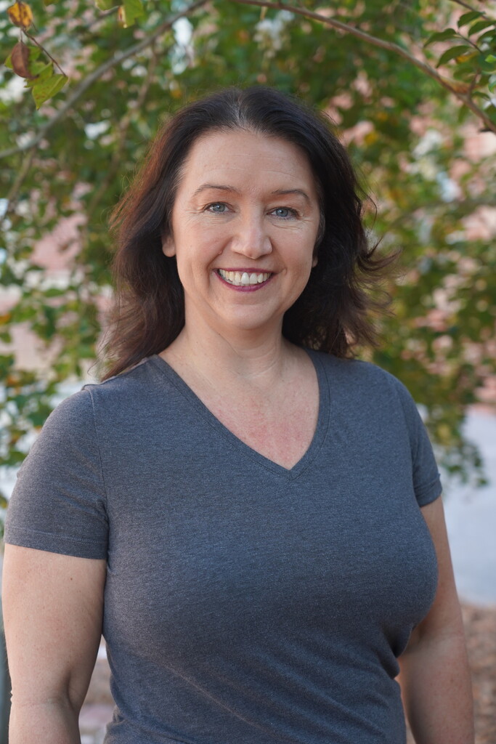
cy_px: 372
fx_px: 1343
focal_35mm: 65
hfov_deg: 20.9
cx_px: 248
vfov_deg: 31.0
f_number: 4
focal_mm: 65
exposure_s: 1/160
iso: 500
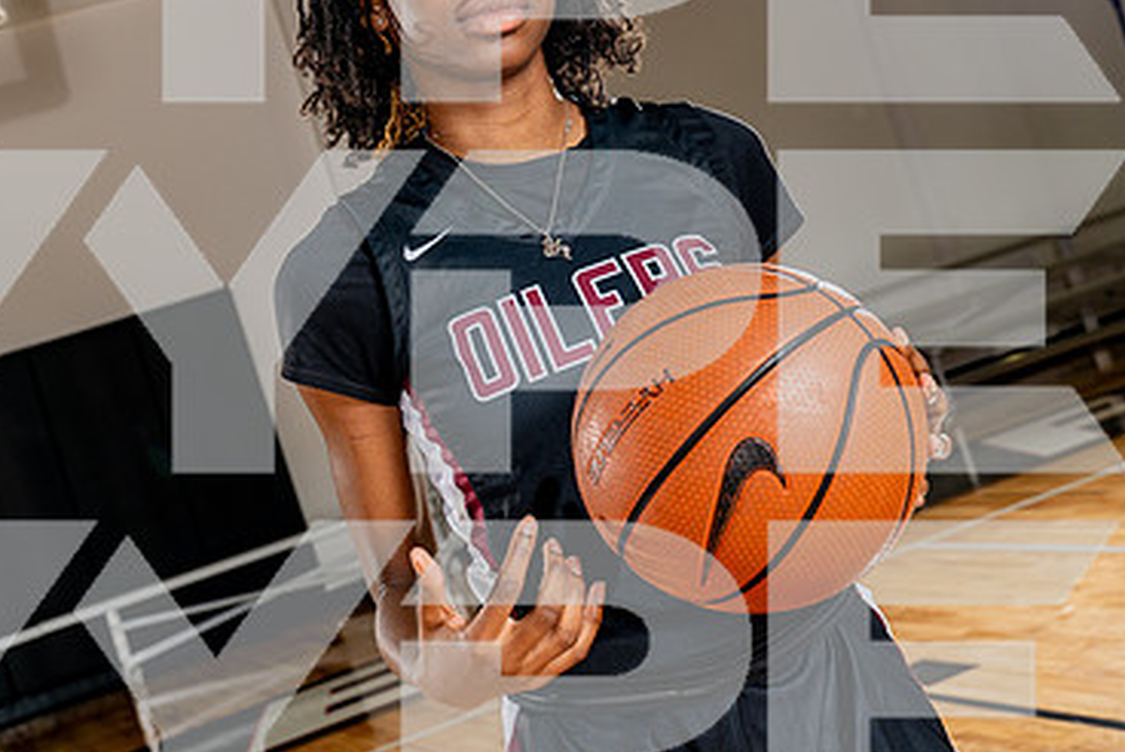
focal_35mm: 63
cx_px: 352
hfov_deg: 31.6
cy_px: 313
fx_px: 1970
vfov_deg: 21.6
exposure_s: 1/250
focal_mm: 40
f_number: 5.6
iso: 200
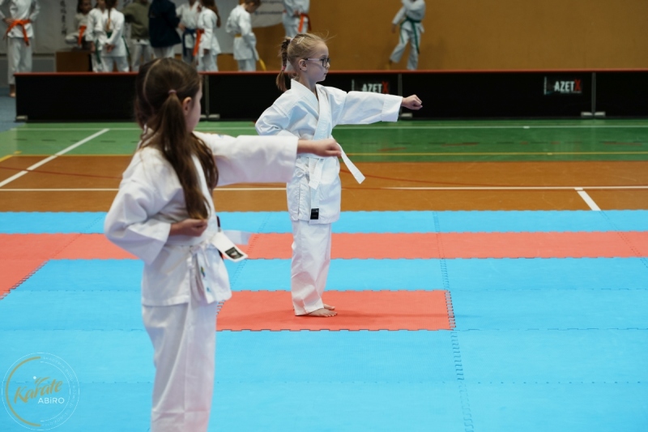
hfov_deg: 19.5
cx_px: 324
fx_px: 1889
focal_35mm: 105
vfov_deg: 13.0
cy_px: 216
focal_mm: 105
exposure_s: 1/50
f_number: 5.6
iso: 640
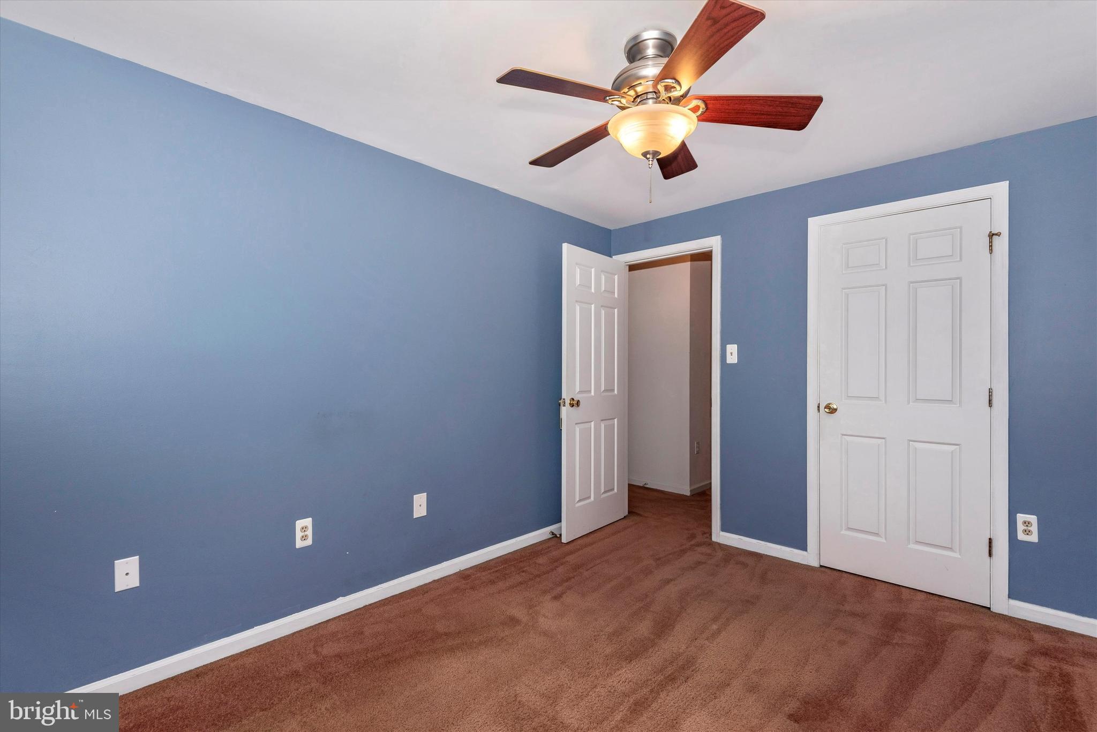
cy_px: 366
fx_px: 488
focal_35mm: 16
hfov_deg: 96.7
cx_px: 548
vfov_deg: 73.8
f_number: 9
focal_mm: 16
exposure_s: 1/60
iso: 200
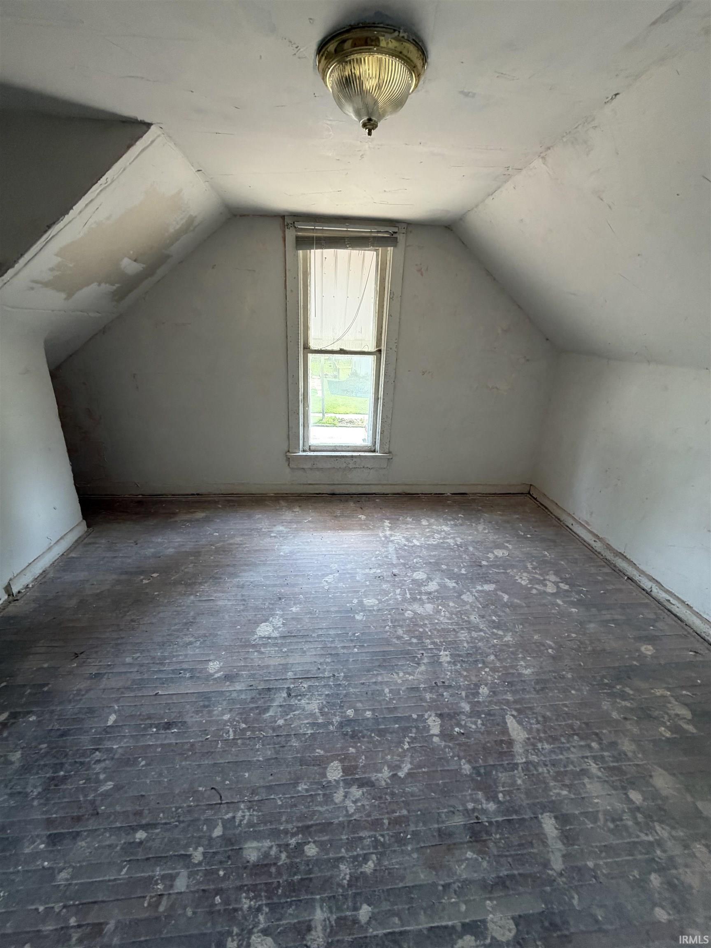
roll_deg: -1.1
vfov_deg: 102.1
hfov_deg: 85.7
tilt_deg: -19.6
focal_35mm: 14
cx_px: 356
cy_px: 474
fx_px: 383
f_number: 2.2
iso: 320
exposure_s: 1/112
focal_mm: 2.22
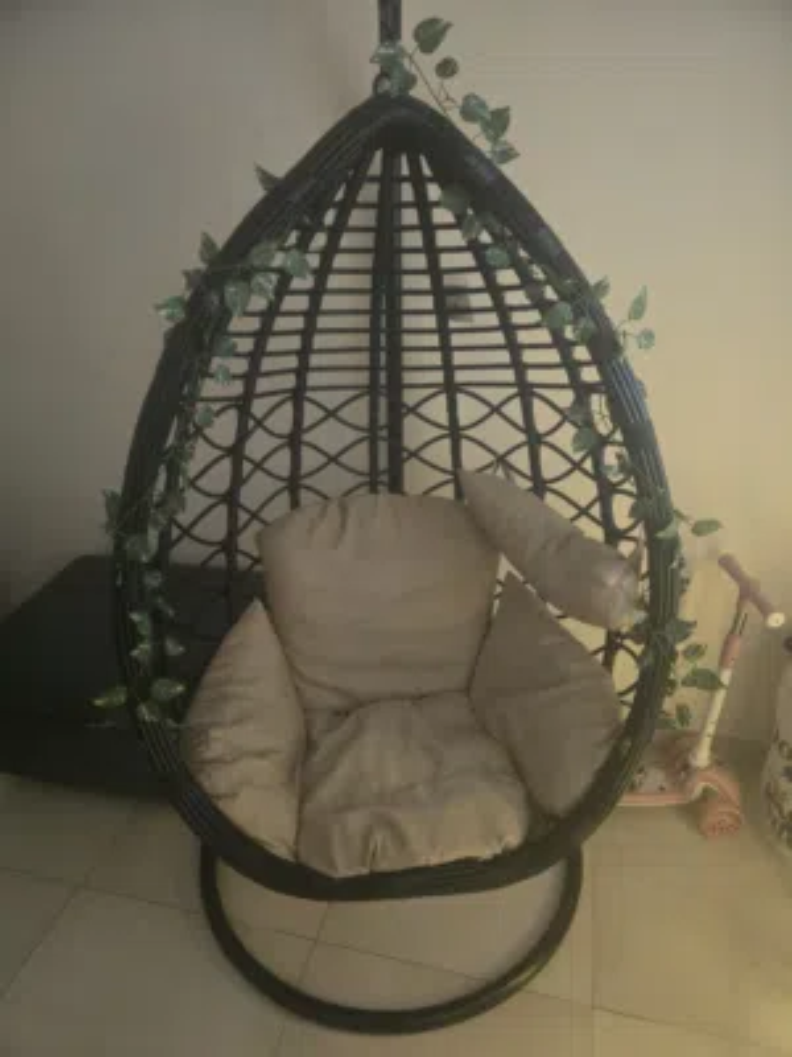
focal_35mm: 23
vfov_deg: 73.9
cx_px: 396
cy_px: 528
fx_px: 702
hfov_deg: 58.9
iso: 2000
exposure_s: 1/50
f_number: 1.7
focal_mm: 6.3
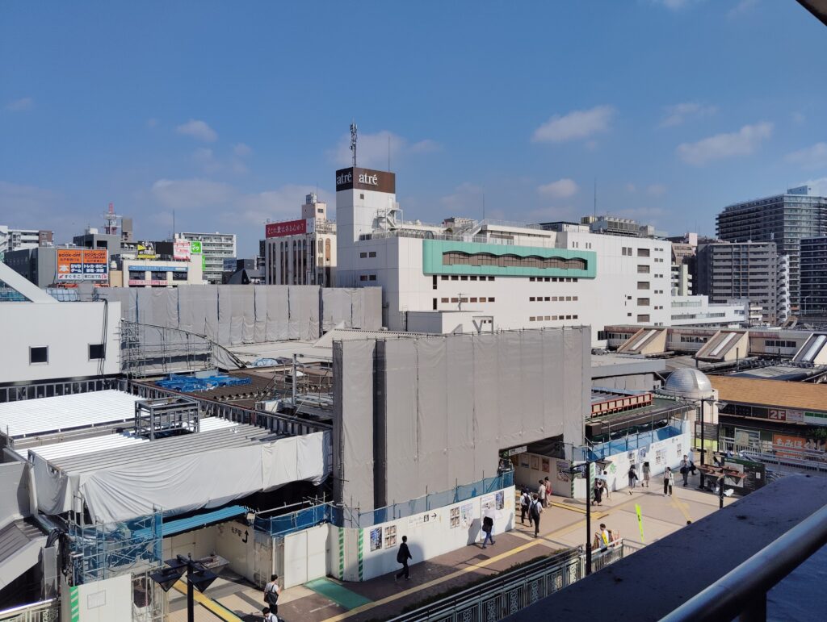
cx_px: 414
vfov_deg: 49.9
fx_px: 670
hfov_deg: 63.4
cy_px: 311
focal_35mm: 28
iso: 50
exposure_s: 1/2026
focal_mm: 4.22
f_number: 1.8
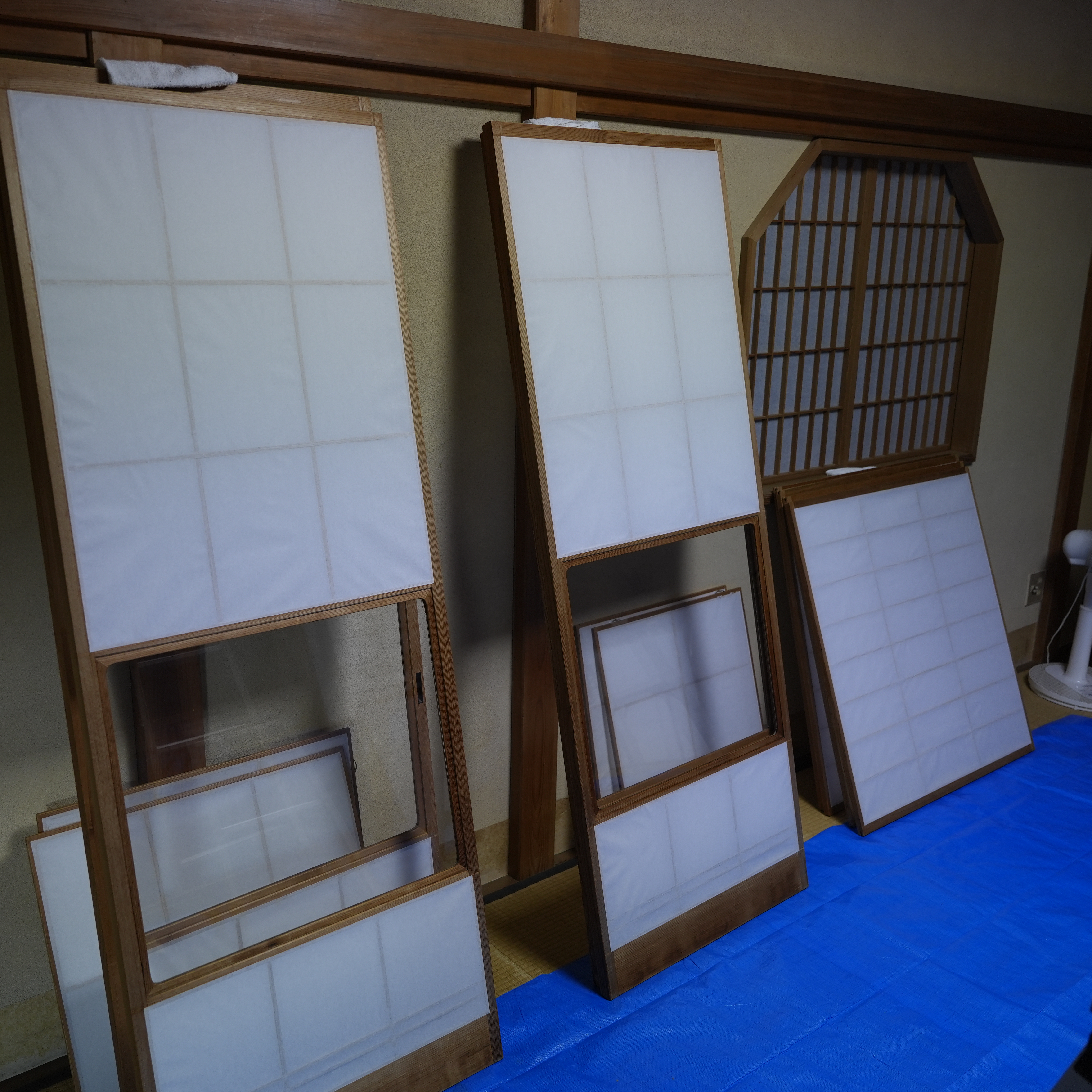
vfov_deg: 52.5
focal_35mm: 31
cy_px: 548
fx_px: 1106
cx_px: 474
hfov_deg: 52.4
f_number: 2.8
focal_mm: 24
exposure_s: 1/60
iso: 400
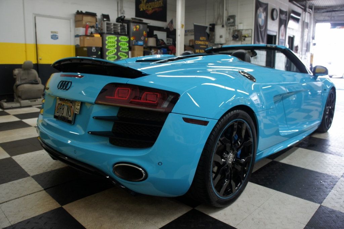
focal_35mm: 27
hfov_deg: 67.4
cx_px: 172
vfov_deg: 47.9
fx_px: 258
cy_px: 114
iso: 200
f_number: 4
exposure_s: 1/40
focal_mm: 18
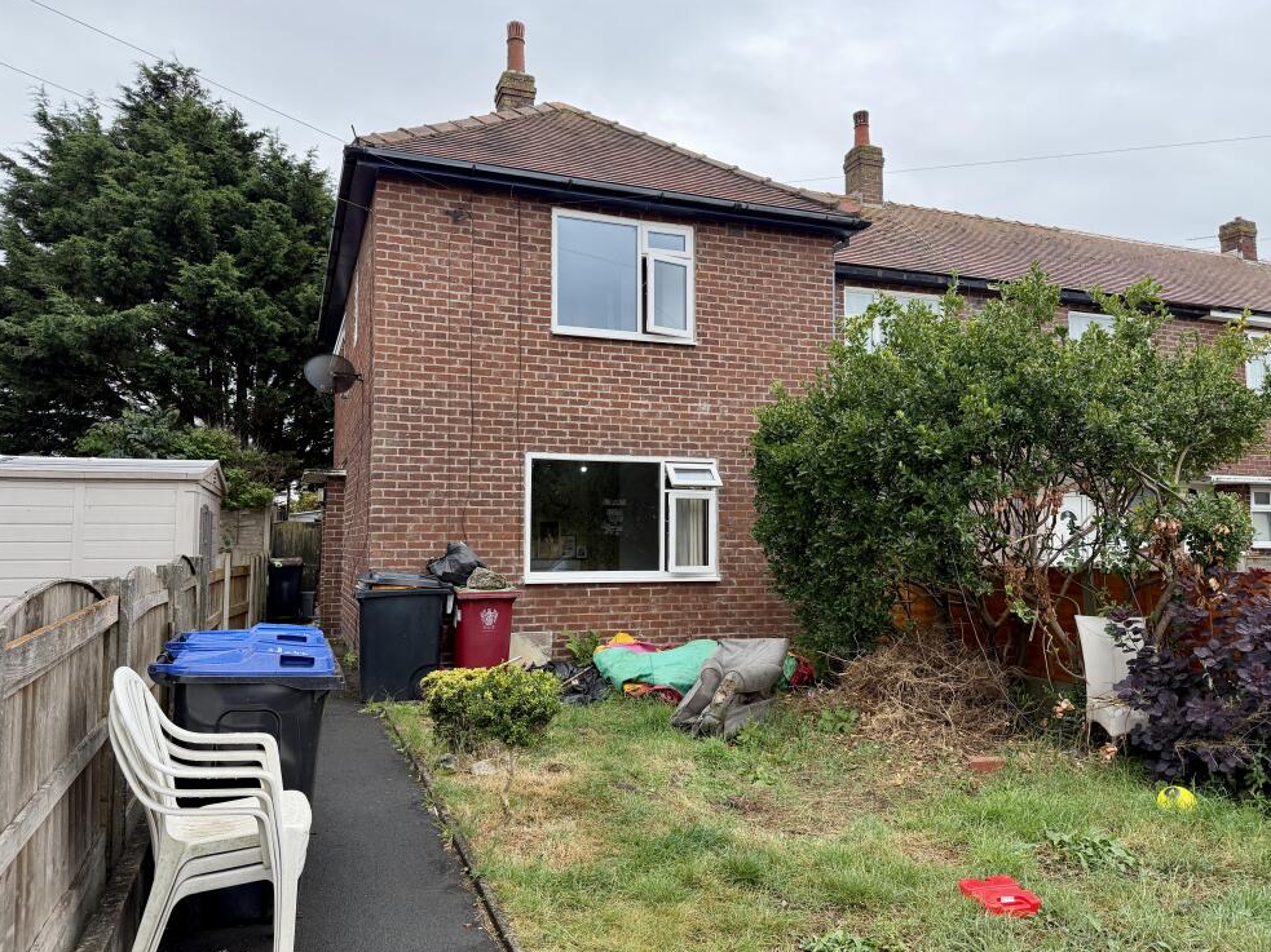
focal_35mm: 25
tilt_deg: +3.6
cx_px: 634
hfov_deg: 69.4
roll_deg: +0.5
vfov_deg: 54.9
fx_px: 918
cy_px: 470
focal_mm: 6.76
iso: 100
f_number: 1.78
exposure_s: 1/1727
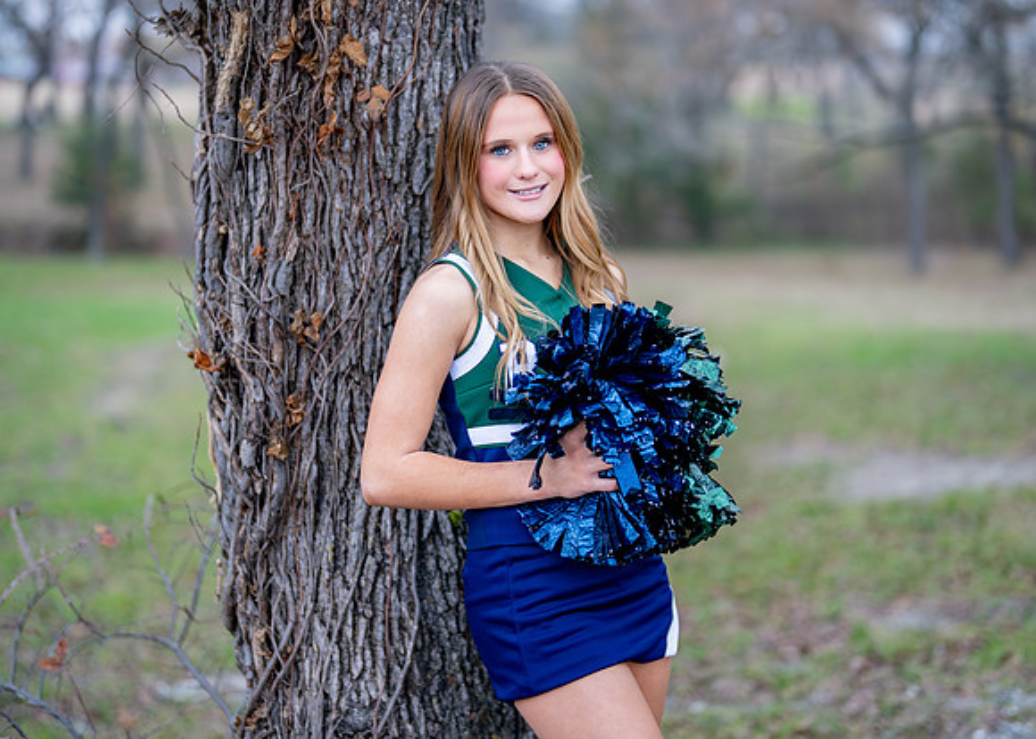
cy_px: 313
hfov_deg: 31.2
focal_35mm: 63
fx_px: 1854
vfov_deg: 22.5
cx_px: 534
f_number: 1.2
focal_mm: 50
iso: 800
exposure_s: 1/400
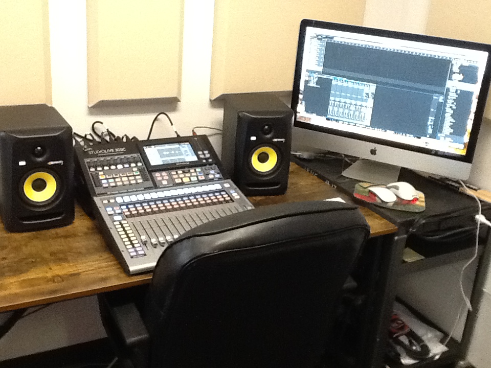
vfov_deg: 32.9
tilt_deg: -21.0
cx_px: 246
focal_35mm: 44
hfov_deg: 42.9
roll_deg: -1.2
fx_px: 624
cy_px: 184
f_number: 2.4
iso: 320
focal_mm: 2.03
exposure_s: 1/30
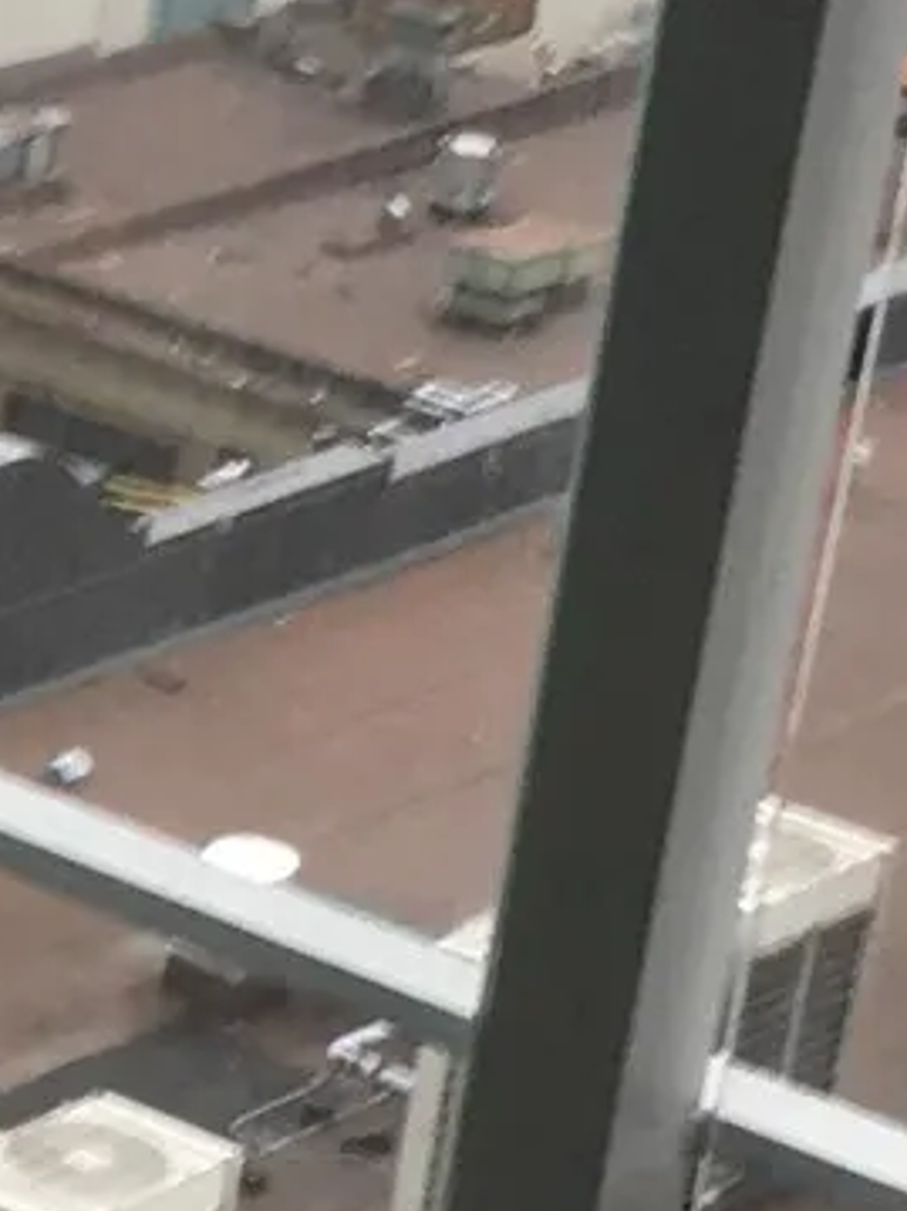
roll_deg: -3.4
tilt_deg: -28.7
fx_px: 6502
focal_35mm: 186
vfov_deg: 10.4
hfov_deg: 7.4
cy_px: 1609
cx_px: -1291
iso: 32
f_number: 2.2
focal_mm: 4.15
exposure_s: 1/60
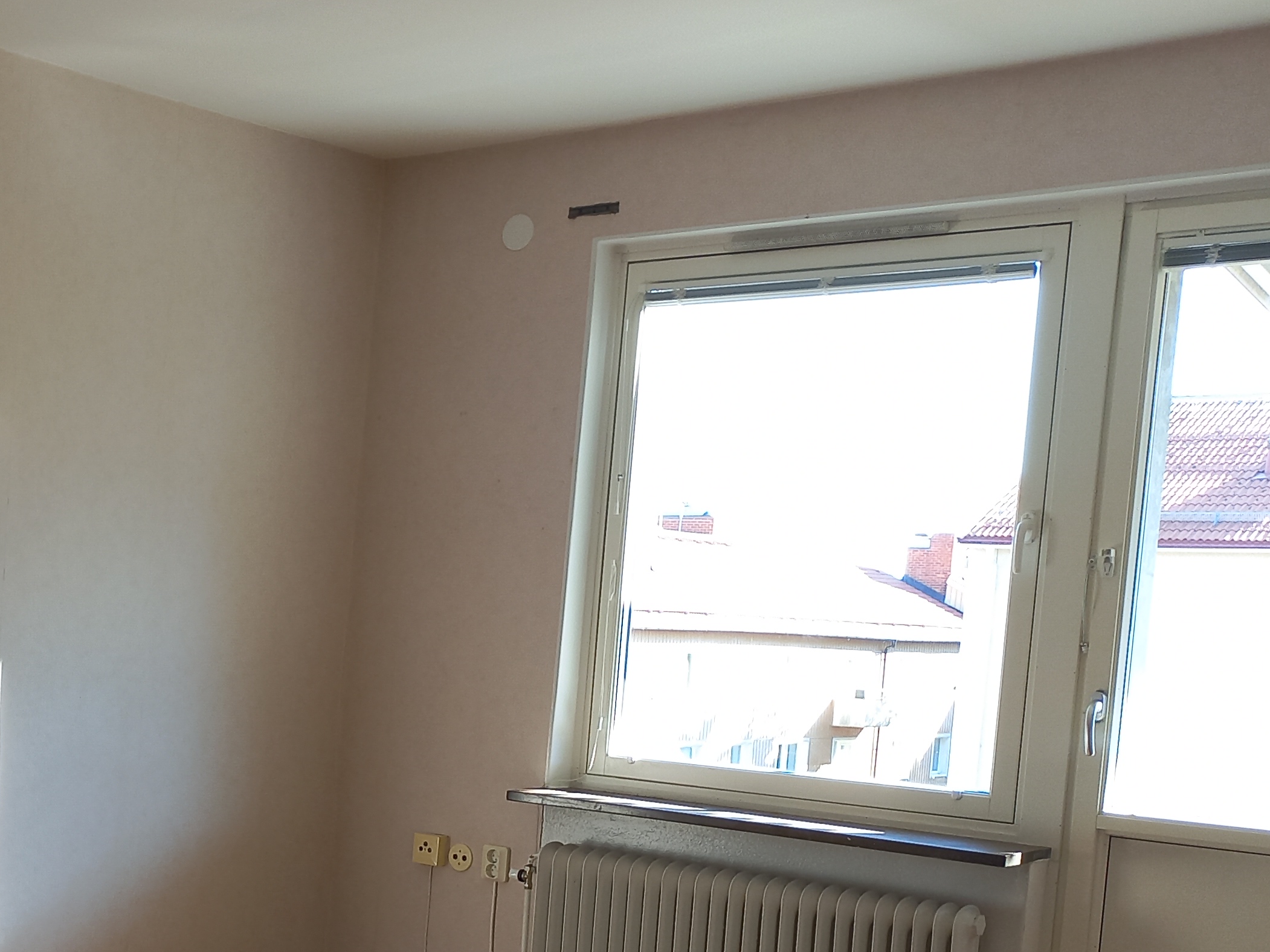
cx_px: 39
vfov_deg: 26.1
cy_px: 752
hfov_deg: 32.5
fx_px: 2018
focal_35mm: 55
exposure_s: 1/50
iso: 40
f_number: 1.8
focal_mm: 4.6
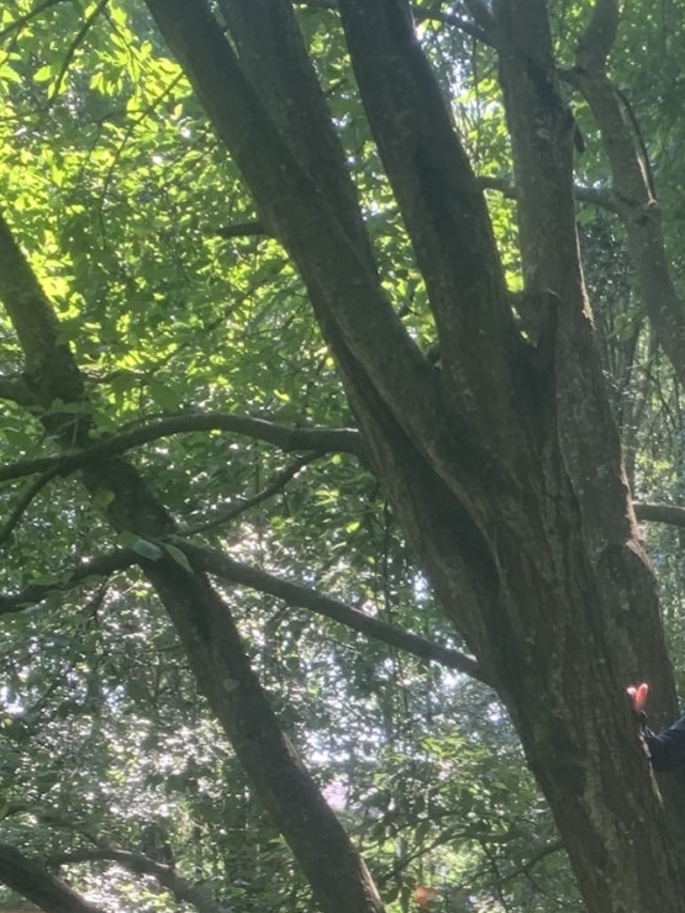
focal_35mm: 72
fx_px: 1900
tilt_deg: +2.0
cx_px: 798
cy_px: 940
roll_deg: -0.2
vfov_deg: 25.5
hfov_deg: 19.4
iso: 64
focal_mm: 4.25
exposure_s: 1/122
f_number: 1.8
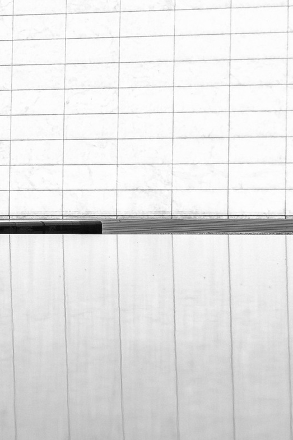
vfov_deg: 7.7
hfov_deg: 5.0
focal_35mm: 269
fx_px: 3285
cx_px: -401
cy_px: 167
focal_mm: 55
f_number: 4
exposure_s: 1/1000
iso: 100
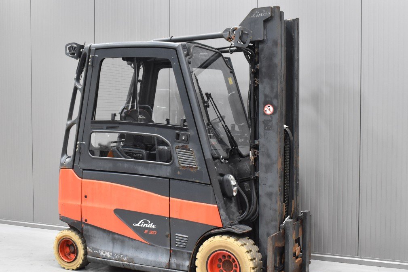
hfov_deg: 44.0
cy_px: 158
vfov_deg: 30.1
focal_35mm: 45
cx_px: 204
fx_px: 505
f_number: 5.6
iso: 1600
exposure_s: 1/20
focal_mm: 25
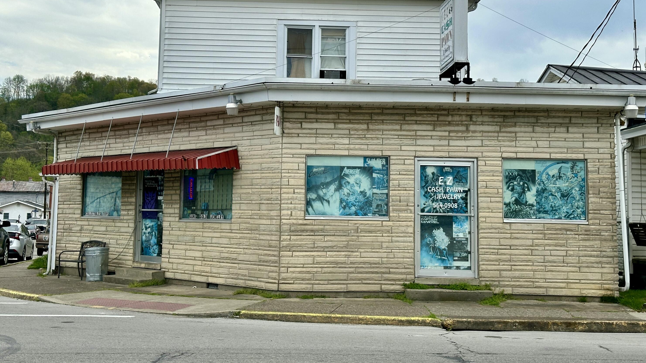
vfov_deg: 22.6
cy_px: 128
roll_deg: -0.7
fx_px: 908
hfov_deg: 39.2
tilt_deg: +6.0
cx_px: 324
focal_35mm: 53
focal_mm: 6.86
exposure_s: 1/2532
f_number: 1.78
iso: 64
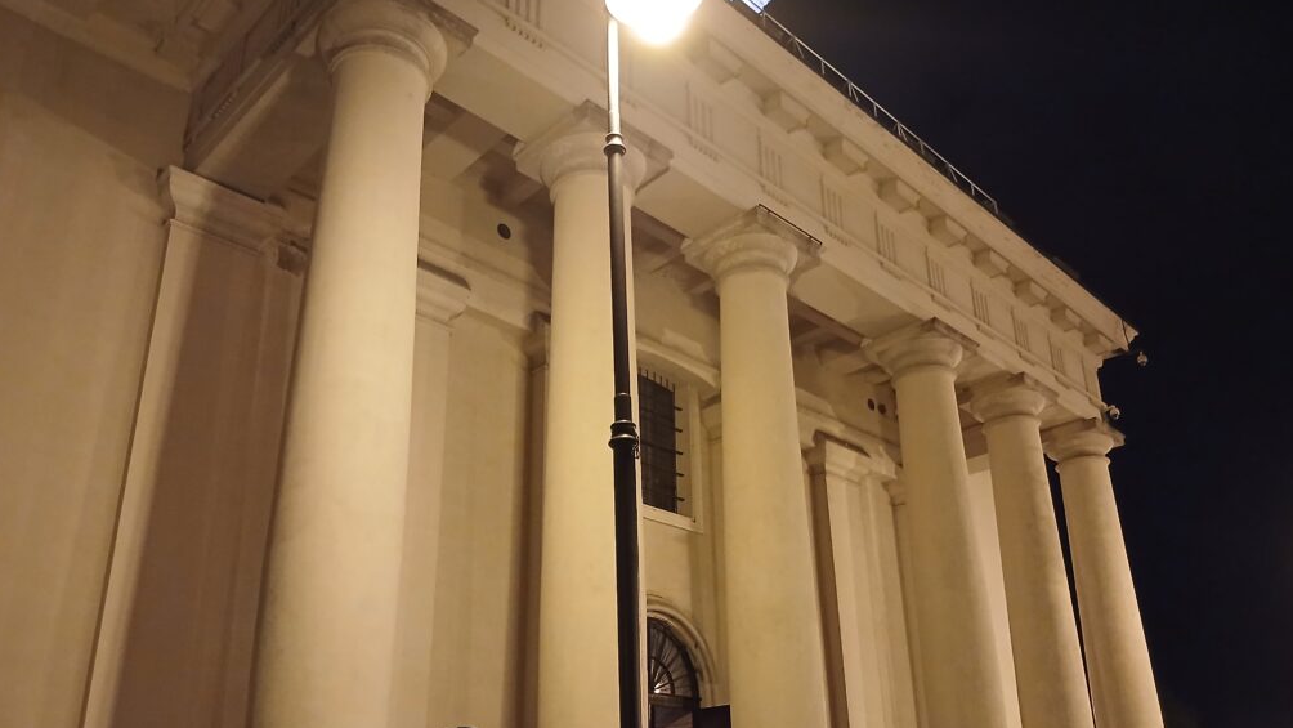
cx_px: 652
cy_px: 464
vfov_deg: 38.7
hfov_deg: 64.3
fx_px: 1029
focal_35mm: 30
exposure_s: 1/20
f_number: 1.8
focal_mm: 3.98
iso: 800
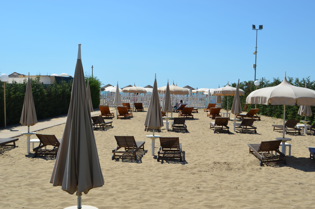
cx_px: 158
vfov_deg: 31.8
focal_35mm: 42
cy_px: 104
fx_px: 367
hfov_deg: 46.5
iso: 100
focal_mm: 28
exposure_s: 1/320
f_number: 9
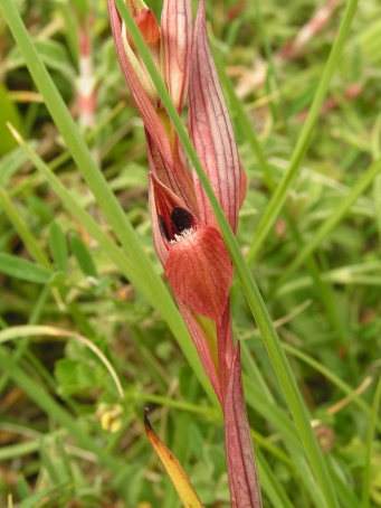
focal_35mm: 76
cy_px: 254
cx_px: 190
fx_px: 1114
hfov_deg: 19.4
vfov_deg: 25.6
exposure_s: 1/160
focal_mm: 12.7
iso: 50
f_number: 5
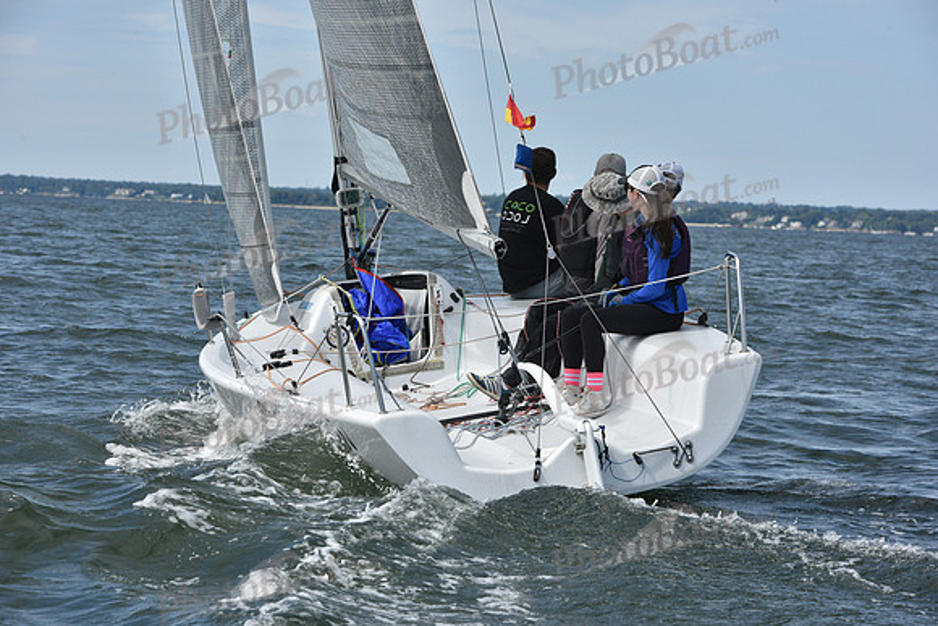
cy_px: 313
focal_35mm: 135
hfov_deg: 15.2
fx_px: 3518
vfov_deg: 10.2
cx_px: 469
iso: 320
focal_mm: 135
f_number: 10
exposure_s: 1/1000
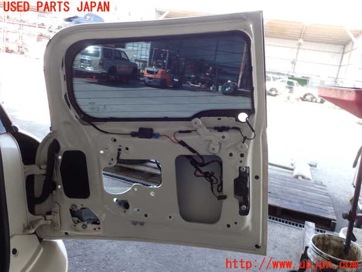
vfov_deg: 46.8
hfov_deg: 60.0
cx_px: 181
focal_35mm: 30
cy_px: 136
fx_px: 314
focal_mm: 5.4
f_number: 3.2
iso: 100
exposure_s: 1/60
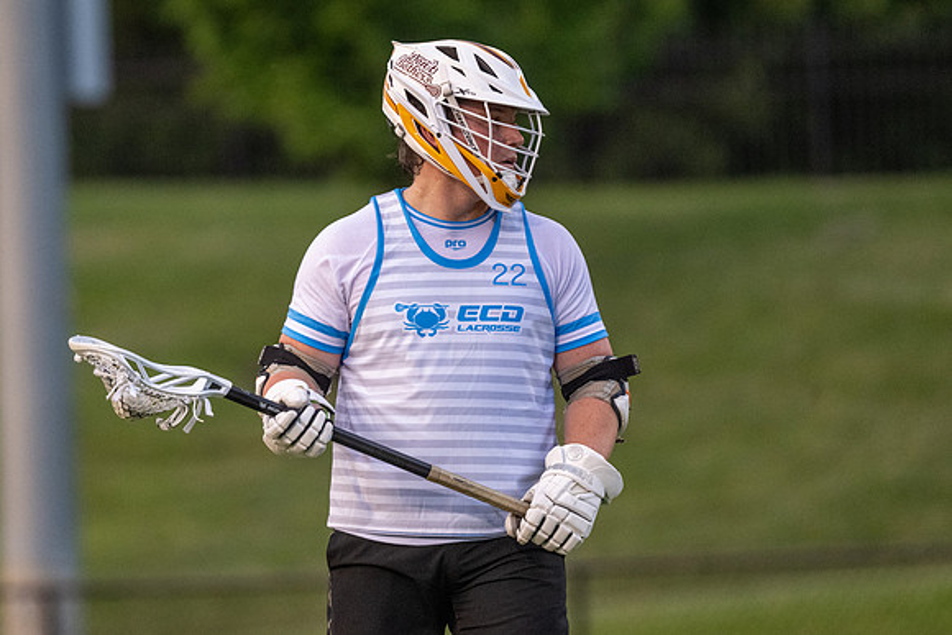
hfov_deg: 3.1
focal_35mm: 670
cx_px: 412
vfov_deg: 2.1
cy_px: 265
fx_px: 17726
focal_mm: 500
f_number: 5.6
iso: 4500
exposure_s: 1/1000
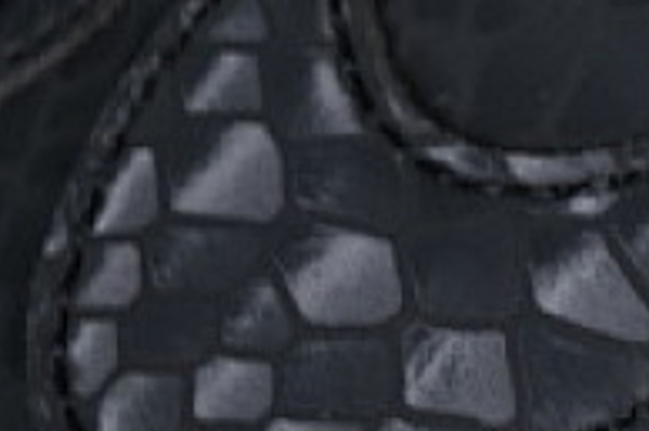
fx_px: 7511
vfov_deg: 3.3
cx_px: 1666
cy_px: -27
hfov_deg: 4.8
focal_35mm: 417
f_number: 7.1
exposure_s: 1/80
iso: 160
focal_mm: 50
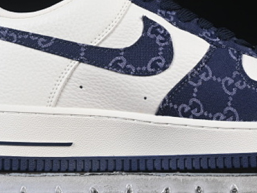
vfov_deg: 8.4
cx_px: 153
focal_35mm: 176
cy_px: 42
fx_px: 1307
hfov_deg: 11.2
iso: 160
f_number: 8
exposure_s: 1/80
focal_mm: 50
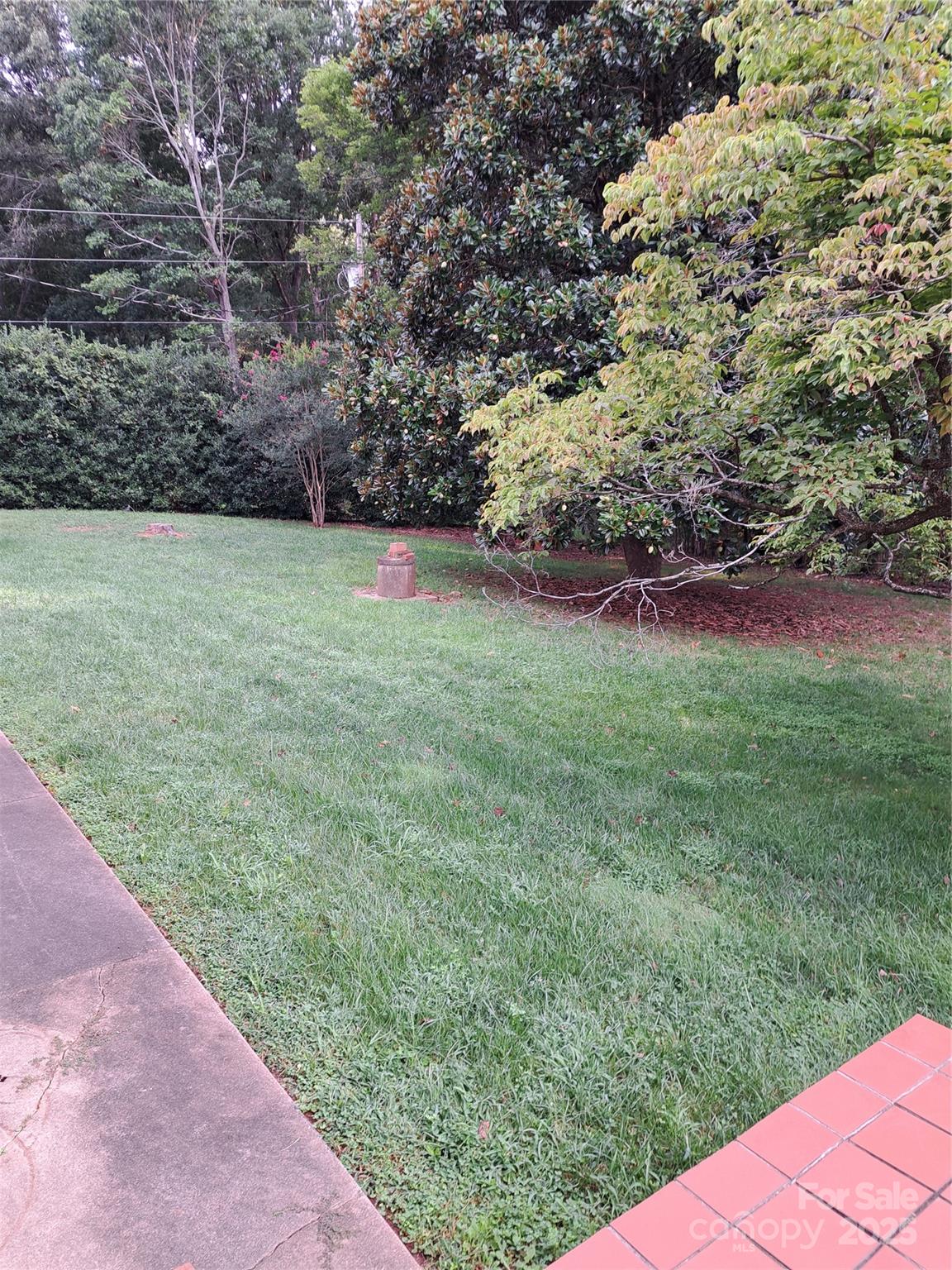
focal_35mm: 24
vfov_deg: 71.6
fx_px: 880
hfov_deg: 56.8
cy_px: 635
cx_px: 476
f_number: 1.8
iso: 50
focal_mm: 5.23
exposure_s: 1/60
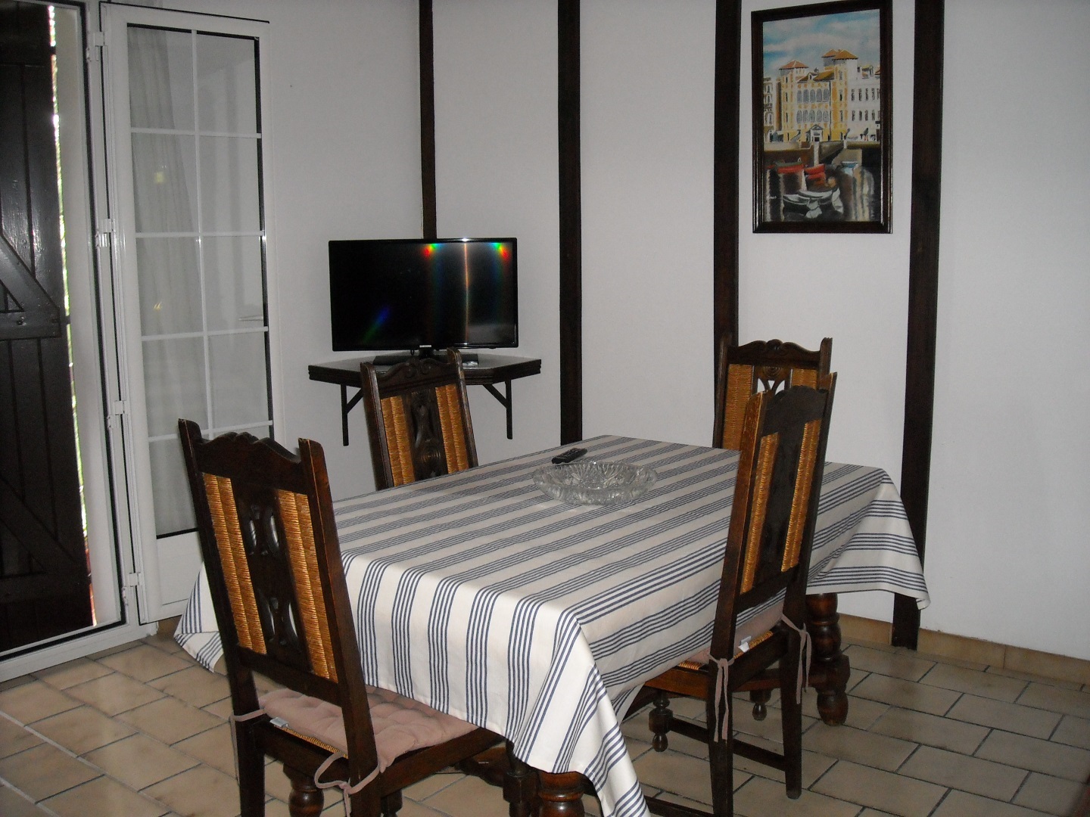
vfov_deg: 40.7
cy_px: 408
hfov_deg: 52.6
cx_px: 545
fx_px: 1102
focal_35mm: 35
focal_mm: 5.7
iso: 400
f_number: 2.8
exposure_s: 1/60
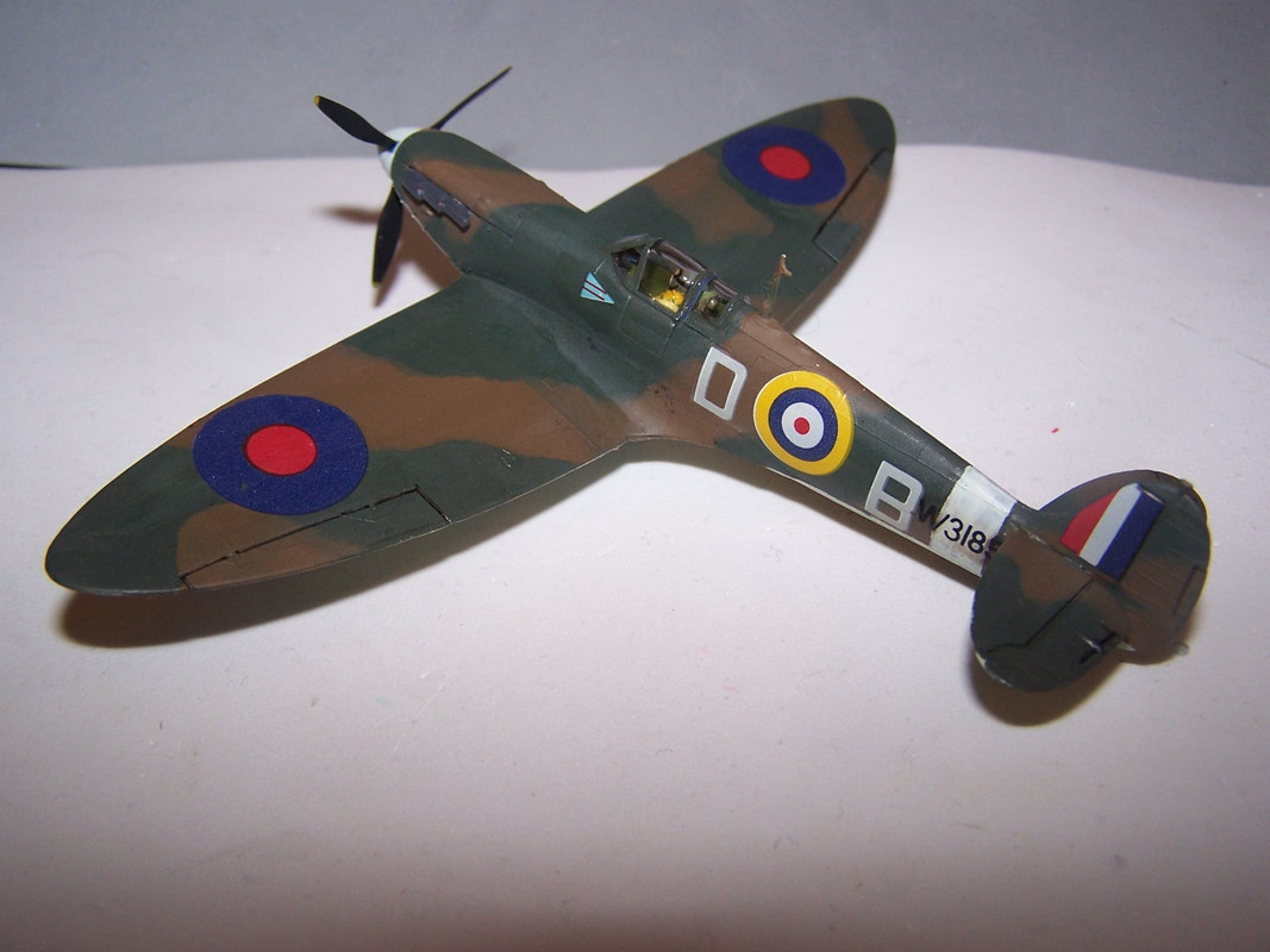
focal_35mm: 38
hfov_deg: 49.0
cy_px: 476
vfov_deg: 37.7
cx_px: 635
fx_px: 1394
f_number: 2.8
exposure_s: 1/60
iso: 80
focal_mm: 6.3
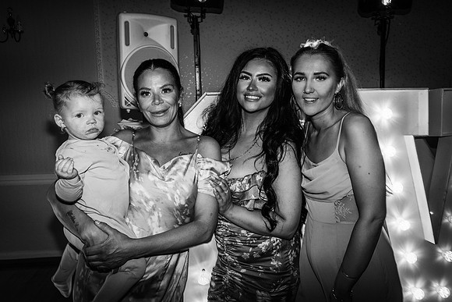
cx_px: 226
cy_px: 151
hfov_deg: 61.9
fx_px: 377
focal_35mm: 30
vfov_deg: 43.6
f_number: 10
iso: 640
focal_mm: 20
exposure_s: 1/25
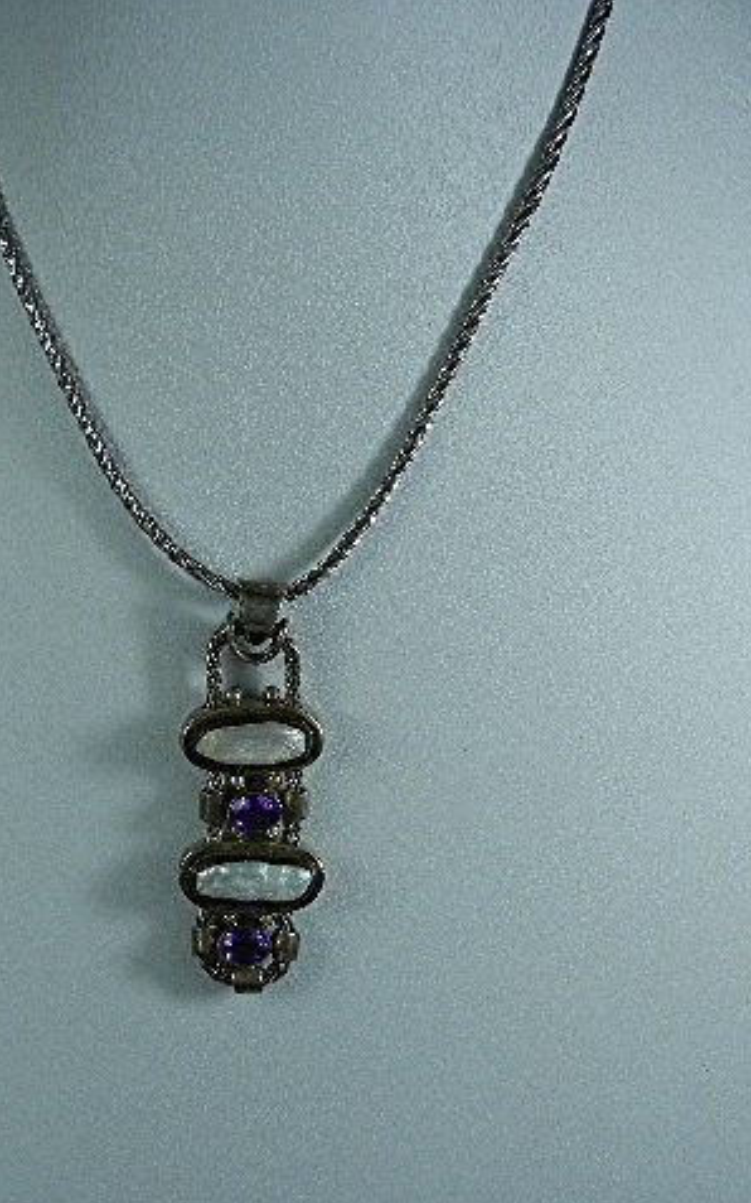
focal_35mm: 64
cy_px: 600
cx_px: 232
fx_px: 2096
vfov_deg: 32.0
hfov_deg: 20.2
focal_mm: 8.1
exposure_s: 1/66.4
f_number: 3.8
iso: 160
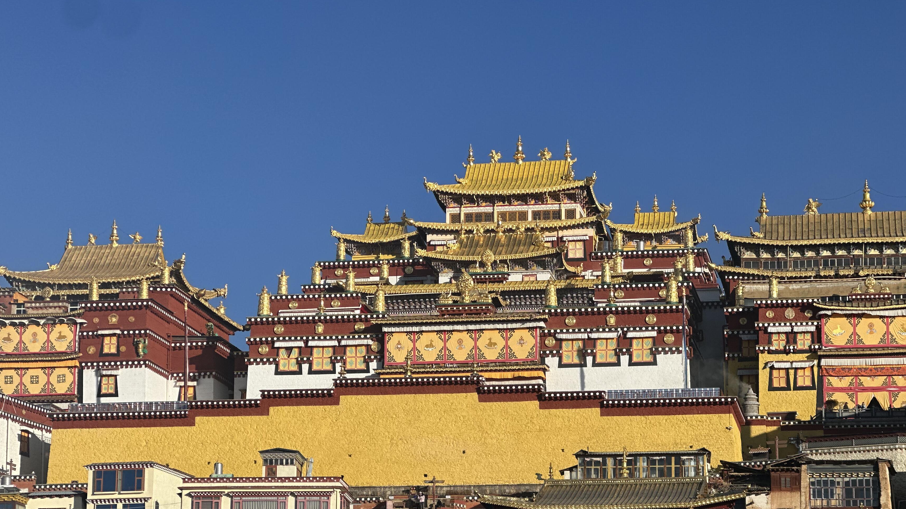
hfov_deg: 21.8
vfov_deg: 12.3
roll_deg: -0.7
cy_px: 356
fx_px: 2354
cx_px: 493
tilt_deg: +10.9
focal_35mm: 98
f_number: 2.8
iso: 32
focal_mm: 9
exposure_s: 1/943
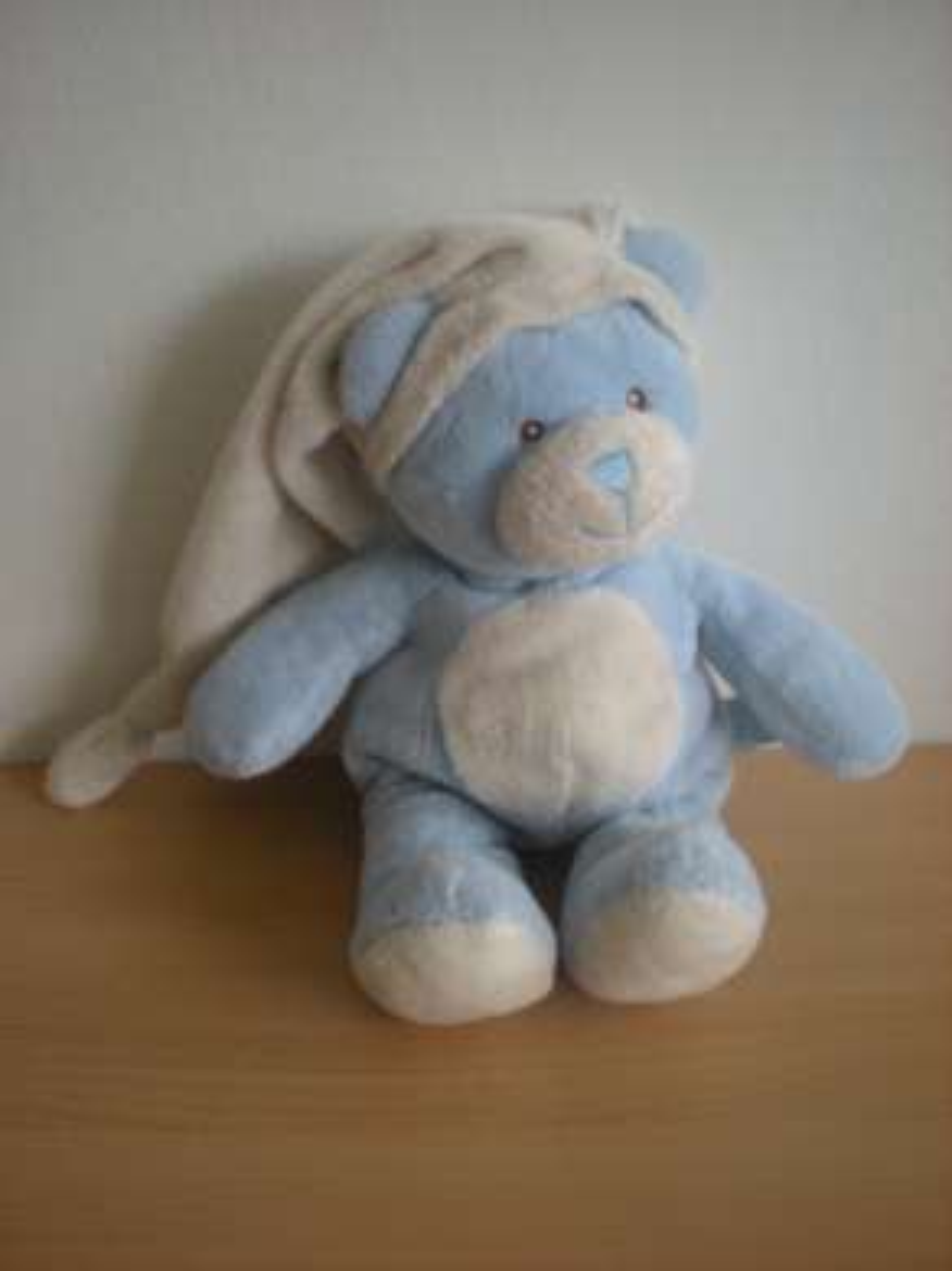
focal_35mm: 38
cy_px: 636
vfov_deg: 49.0
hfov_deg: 37.7
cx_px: 476
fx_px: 1395
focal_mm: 6.3
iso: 200
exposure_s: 1/32.2
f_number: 3.1
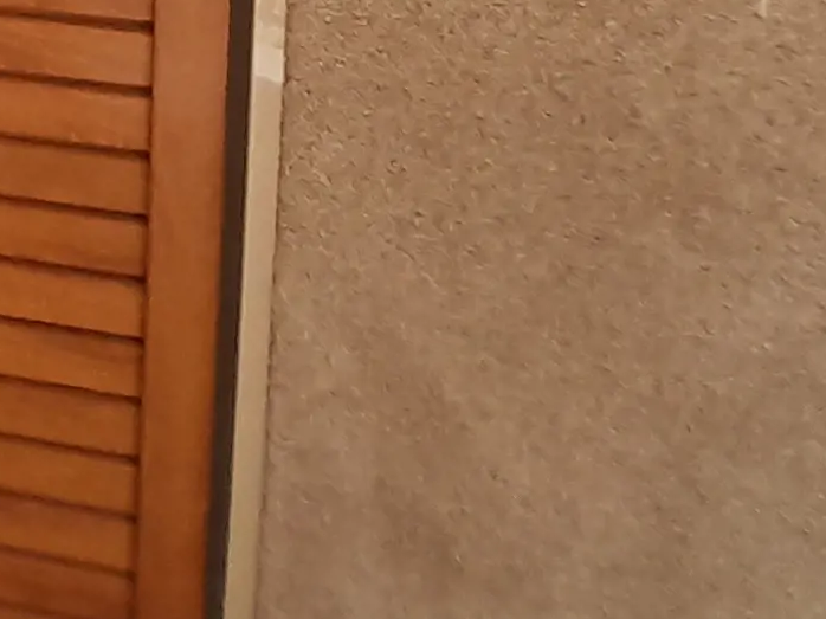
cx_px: -387
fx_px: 1145
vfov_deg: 21.1
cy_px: -478
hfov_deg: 28.0
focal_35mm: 48
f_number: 2.2
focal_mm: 1.13
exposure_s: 1/247
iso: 40
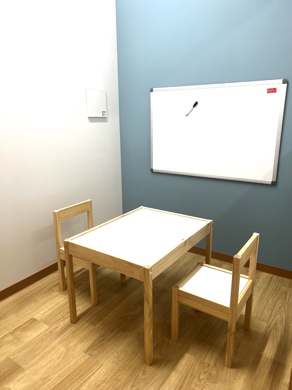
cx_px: 146
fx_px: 292
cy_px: 195
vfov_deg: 67.3
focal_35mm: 26
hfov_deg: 53.1
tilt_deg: -15.5
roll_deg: +0.6
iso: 50
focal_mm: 5.7
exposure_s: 1/121
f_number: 1.5
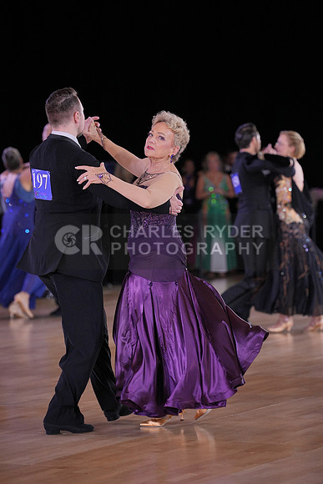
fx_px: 2017
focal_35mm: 150
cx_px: 162
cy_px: 242
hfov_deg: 9.2
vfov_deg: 13.7
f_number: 3.5
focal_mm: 150
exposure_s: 1/500
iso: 2000
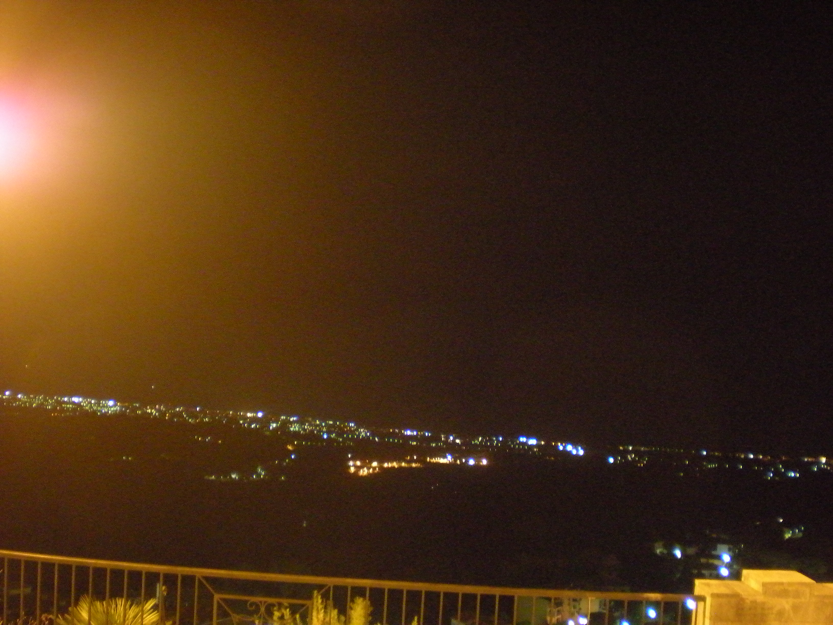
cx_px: 416
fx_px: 914
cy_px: 312
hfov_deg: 49.0
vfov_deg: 37.7
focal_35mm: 38
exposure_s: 1
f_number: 3.1
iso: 800
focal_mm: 6.3
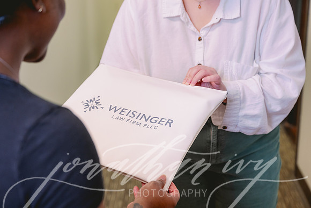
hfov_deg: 31.4
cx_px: 156
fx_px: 553
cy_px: 104
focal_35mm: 64
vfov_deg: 21.3
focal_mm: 64
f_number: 4.5
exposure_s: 1/60
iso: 640
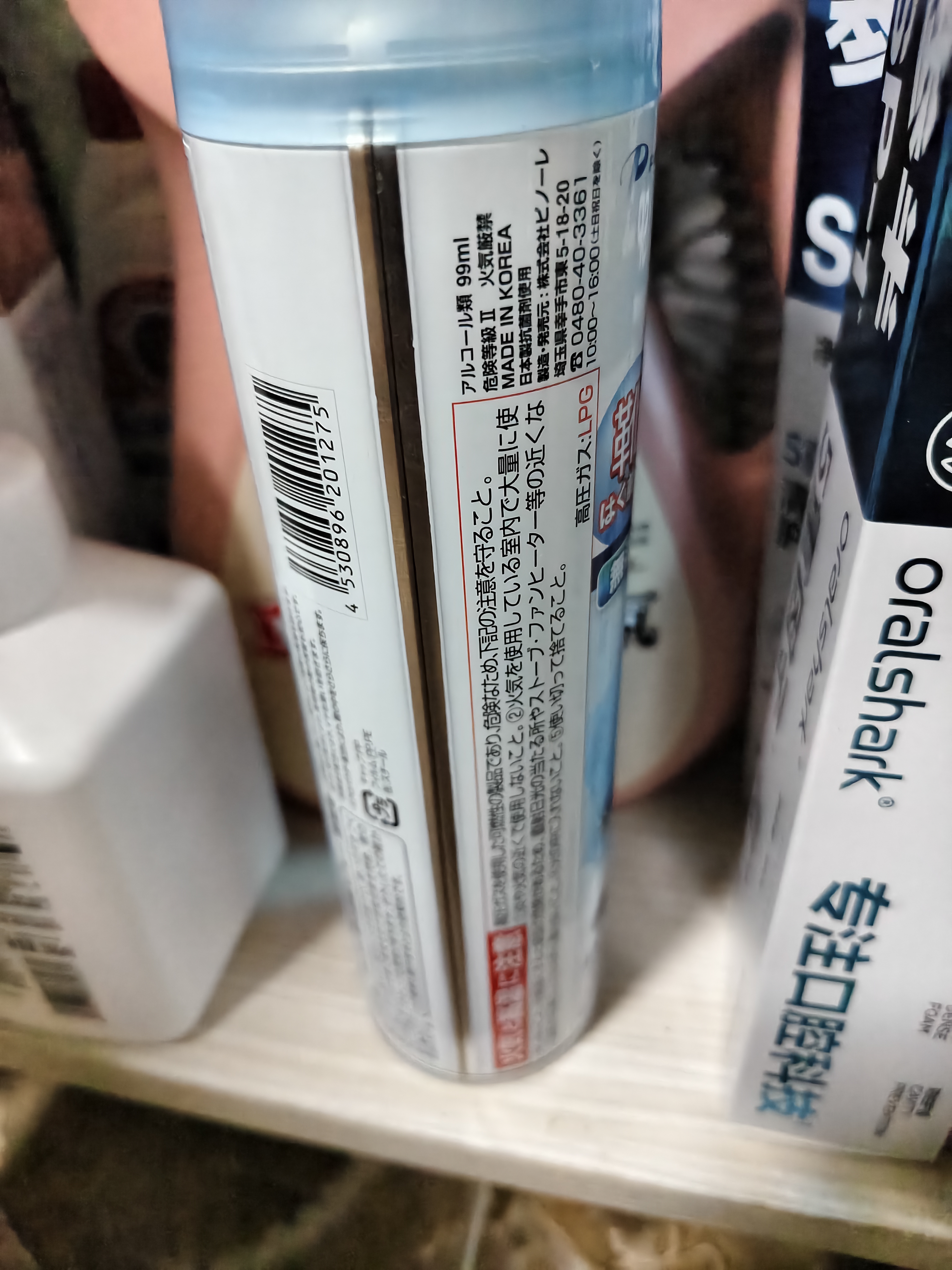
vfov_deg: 73.9
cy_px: 635
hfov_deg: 58.9
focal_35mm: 23
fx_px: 843
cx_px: 476
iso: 8391
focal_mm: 5.56
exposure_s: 1/320
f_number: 1.88
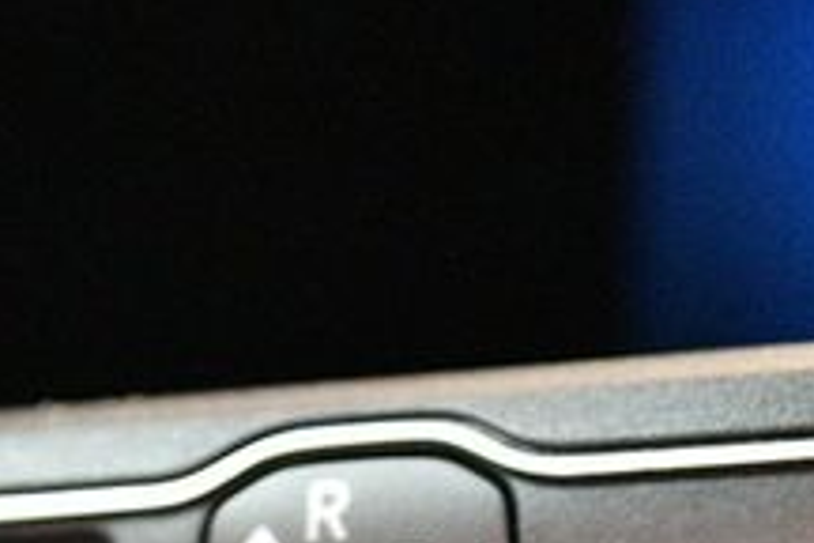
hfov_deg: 9.6
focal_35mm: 213
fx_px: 4816
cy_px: 664
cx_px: 173
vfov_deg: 6.4
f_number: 5.6
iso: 12800
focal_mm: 48
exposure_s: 1/50
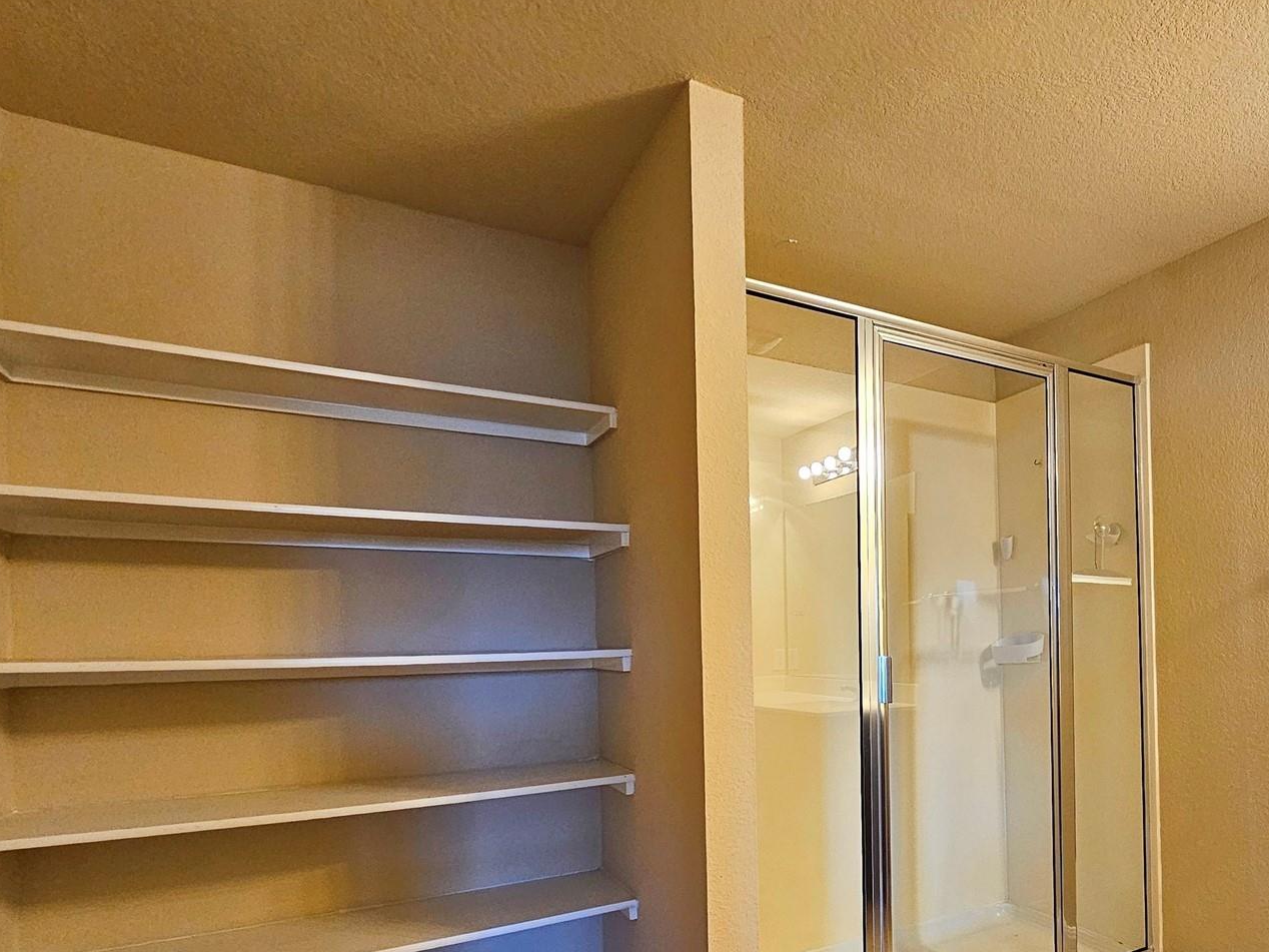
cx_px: 956
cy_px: 648
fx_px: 770
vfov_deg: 61.6
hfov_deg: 73.3
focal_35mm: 21
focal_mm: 2.2
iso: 250
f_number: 2.2
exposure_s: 1/60
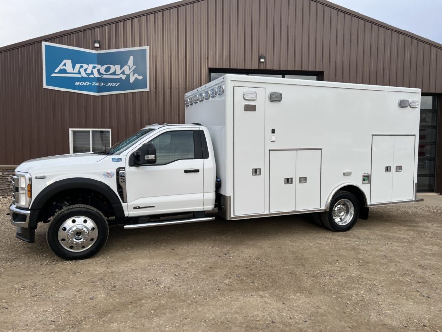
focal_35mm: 26
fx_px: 332
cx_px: 221
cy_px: 166
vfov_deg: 53.1
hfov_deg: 67.3
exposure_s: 1/1266
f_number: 1.5
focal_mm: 5.7
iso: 50
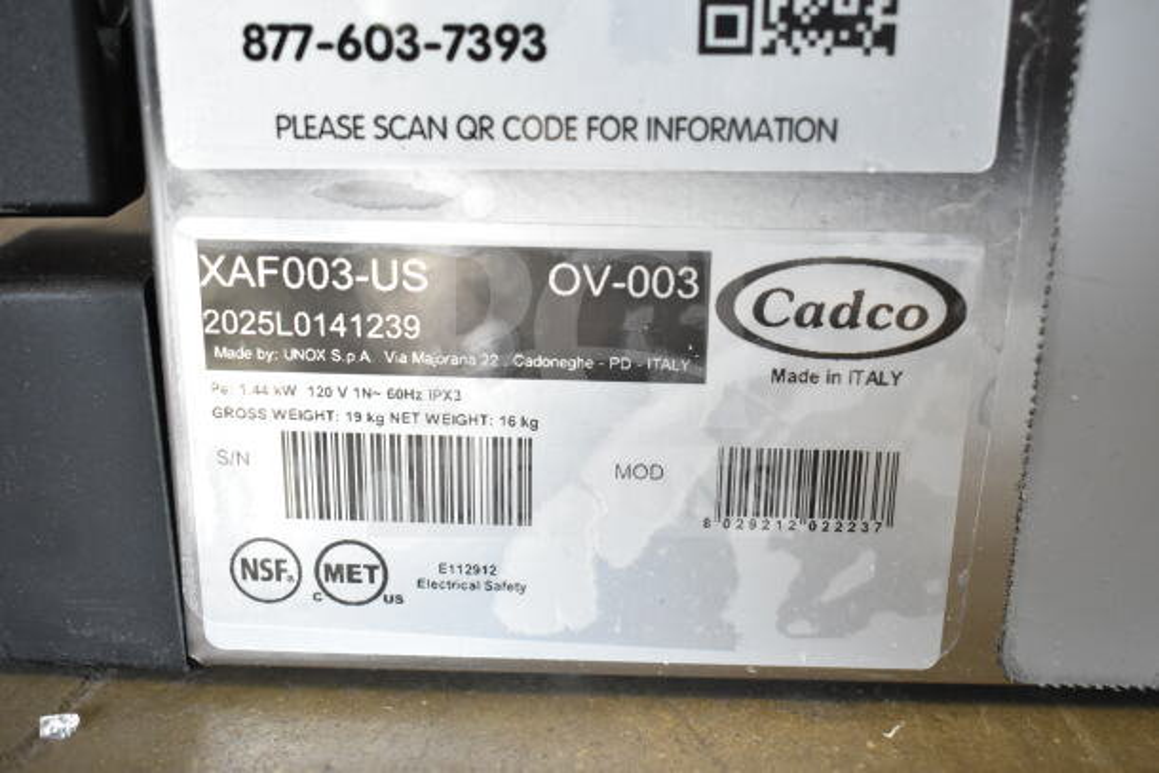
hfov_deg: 47.9
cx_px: 580
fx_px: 1304
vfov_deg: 33.0
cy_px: 386
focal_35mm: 40
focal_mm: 27
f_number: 4
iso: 1600
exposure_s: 1/50
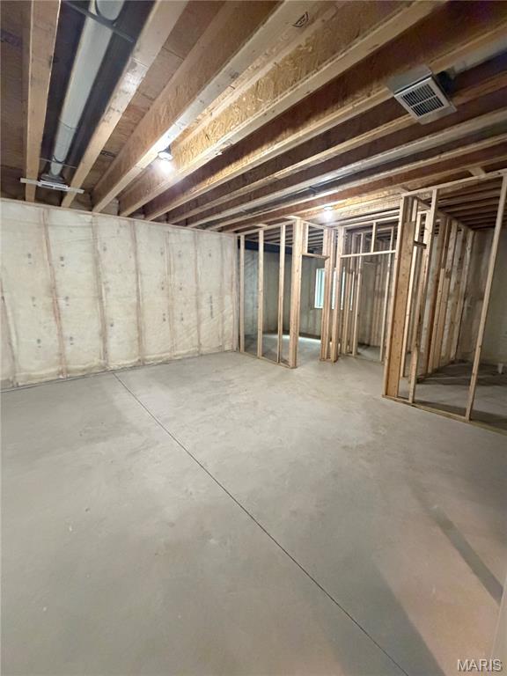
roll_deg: -1.6
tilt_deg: -9.3
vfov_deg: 102.1
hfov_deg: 85.7
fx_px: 273
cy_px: 338
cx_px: 254
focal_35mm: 14
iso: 1000
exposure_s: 1/60
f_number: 2.2
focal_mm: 2.22
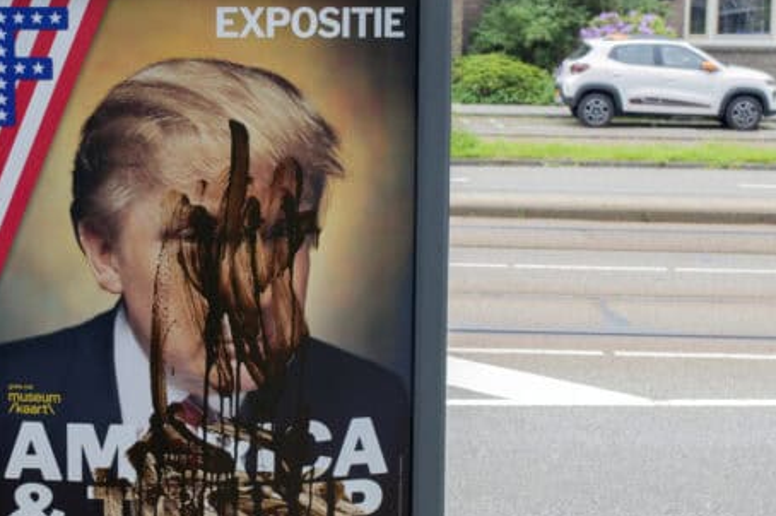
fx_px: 1914
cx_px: 217
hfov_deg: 22.8
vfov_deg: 15.4
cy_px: 307
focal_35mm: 89
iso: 125
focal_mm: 35
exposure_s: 1/60
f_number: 8
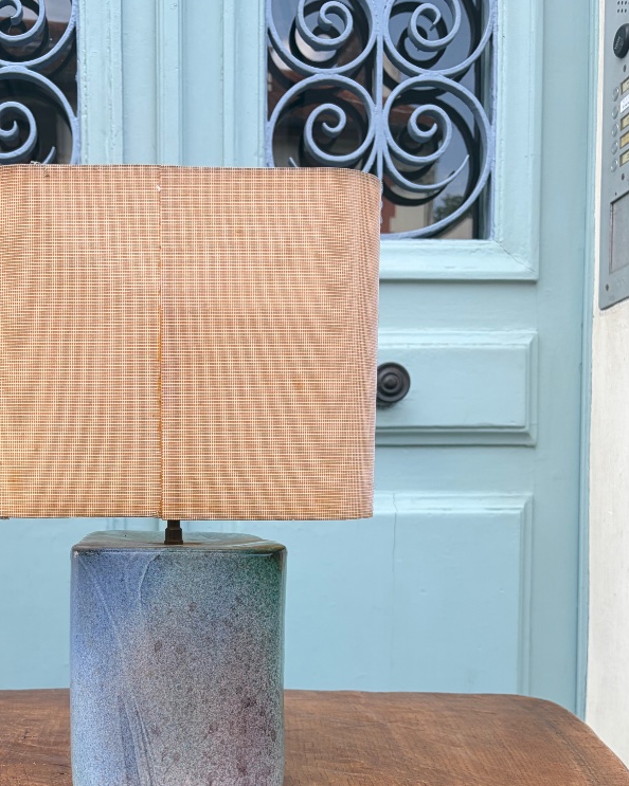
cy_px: 582
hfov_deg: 35.9
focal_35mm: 41
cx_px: 178
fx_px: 954
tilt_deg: -2.7
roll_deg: -0.1
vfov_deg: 43.5
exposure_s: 1/478
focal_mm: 5.96
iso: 50
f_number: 1.6
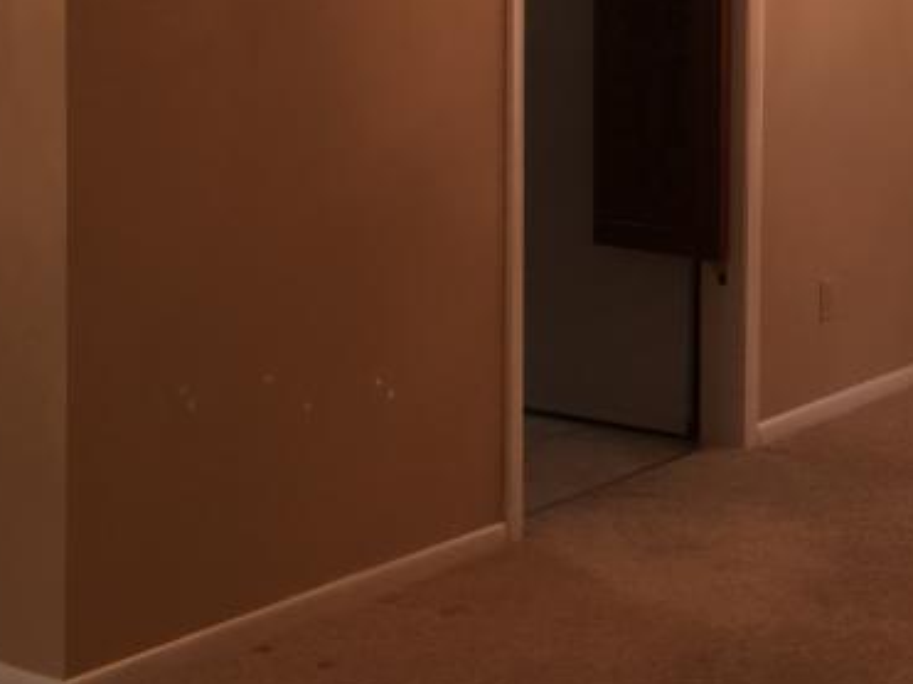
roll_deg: -0.7
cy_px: 69
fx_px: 2109
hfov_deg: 23.7
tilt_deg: -3.3
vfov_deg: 18.1
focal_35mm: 80
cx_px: 829
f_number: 2.2
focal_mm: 4.15
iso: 25
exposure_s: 1/37
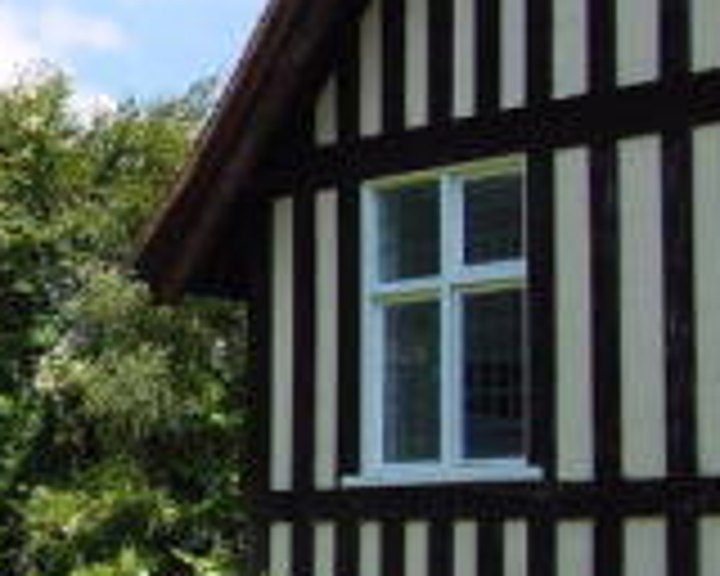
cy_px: 248
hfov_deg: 15.4
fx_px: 2451
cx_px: -356
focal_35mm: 115
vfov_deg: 13.4
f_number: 9
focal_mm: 20
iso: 200
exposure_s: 1/320
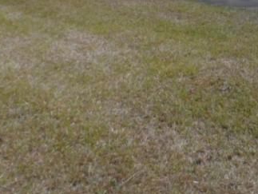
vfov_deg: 18.2
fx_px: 567
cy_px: -52
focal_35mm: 76
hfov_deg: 24.6
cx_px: 249
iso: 80
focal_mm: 4
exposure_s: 1/90
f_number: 3.2
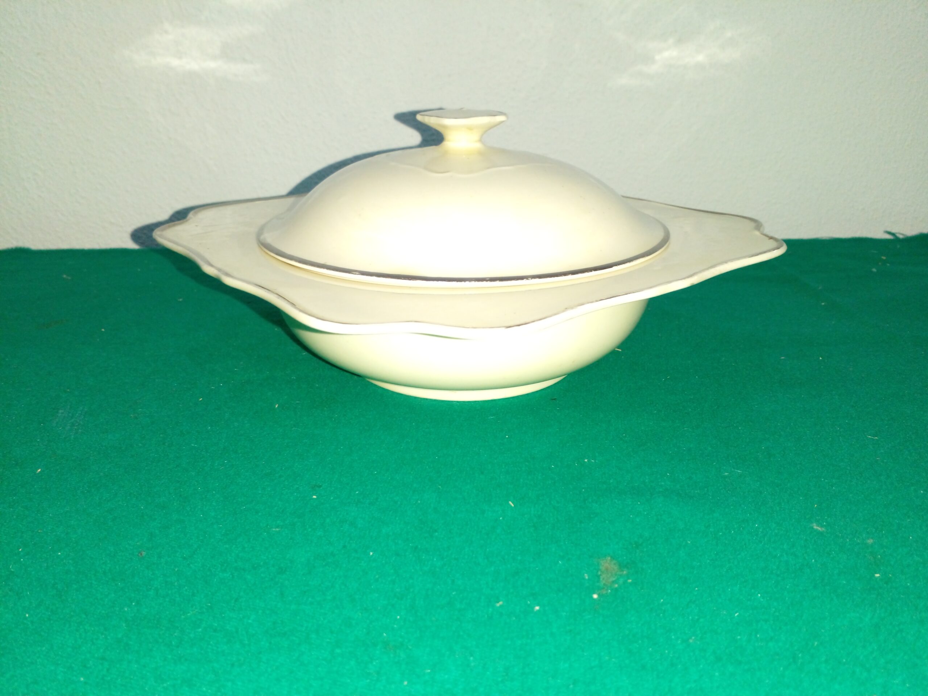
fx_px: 724
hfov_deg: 65.3
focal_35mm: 27
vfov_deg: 51.4
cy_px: 348
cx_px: 464
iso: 160
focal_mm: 3.6
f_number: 1.9
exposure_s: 1/50
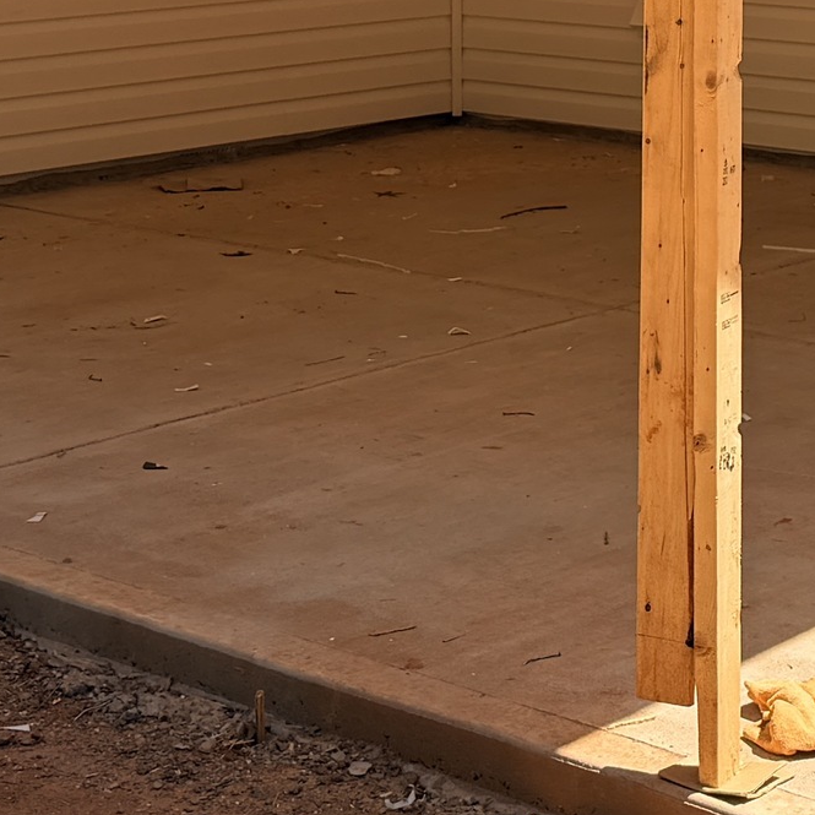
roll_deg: +0.7
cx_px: 621
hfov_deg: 17.6
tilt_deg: -2.2
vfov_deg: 17.0
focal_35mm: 98
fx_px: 2610
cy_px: -132
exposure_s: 1/2110
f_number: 1.78
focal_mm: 6.76
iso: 80
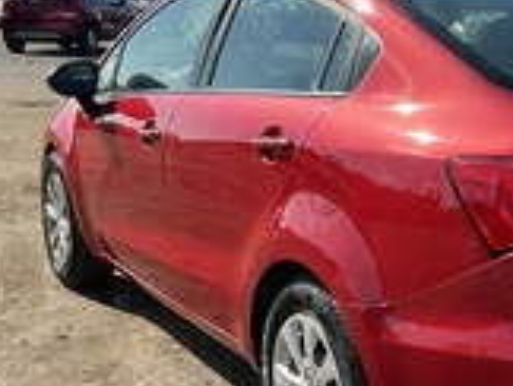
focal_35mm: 69
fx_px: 1024
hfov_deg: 26.6
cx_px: 513
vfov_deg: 21.3
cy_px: 256
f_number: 1.8
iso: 25
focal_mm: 3
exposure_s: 1/1250
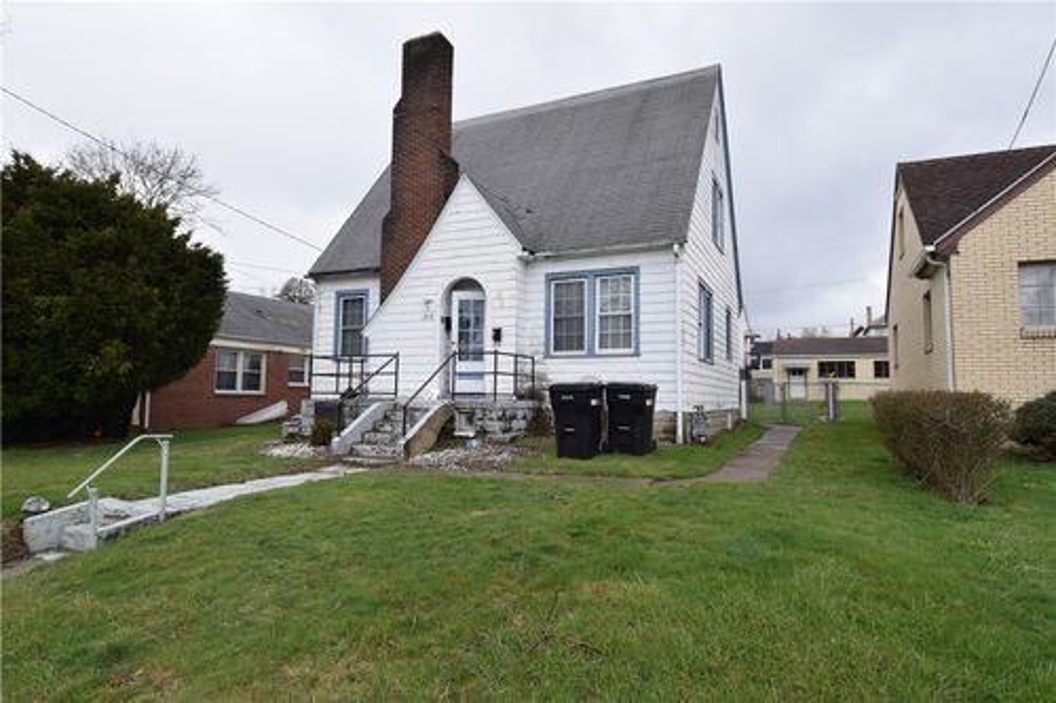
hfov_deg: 81.2
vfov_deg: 59.5
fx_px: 616
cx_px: 528
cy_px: 352
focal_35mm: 21
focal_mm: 14
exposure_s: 1/250
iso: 200
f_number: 8
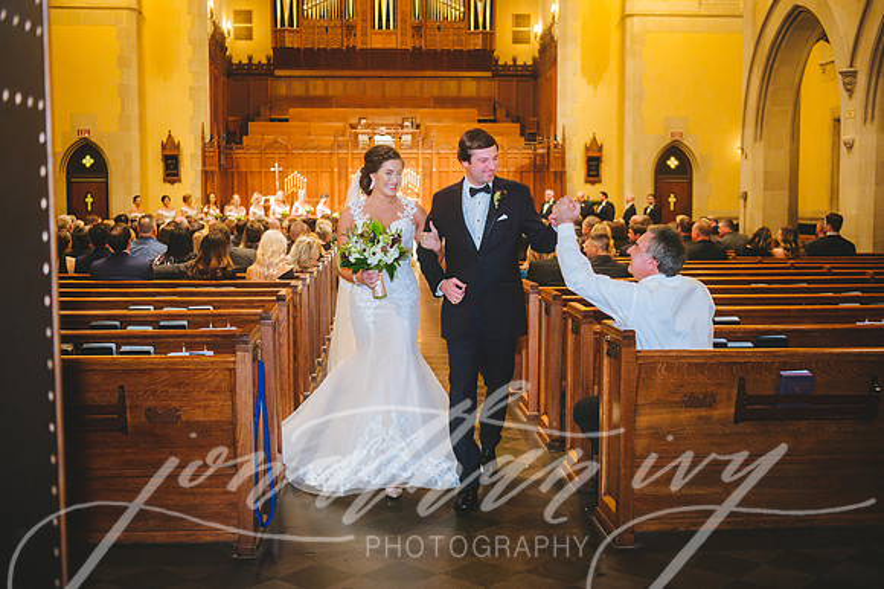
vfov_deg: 31.9
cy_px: 294
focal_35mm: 42
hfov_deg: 46.4
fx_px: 1031
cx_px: 442
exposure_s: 1/125
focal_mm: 42
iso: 3200
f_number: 2.8
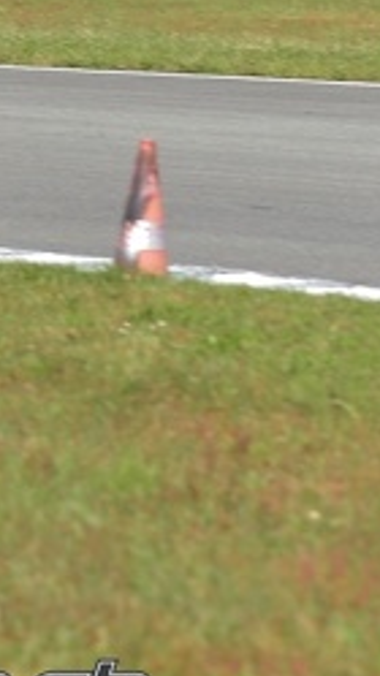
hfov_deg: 3.5
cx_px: -163
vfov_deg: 6.2
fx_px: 6254
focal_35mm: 349
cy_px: 75
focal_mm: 105
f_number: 4
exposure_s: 1/640
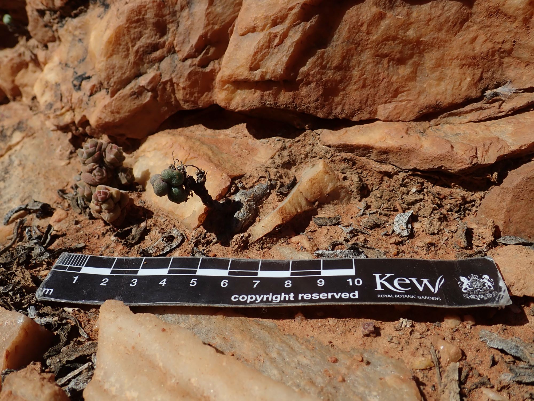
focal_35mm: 30
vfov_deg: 46.8
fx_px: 463
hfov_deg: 60.0
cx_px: 267
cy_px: 200
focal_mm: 5.5
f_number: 9
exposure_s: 1/250
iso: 100
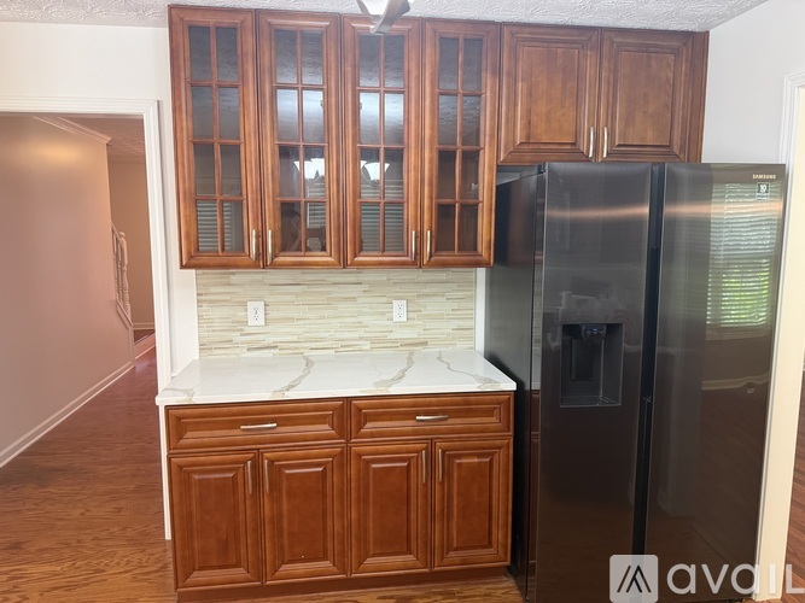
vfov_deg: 56.8
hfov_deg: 71.6
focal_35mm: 24
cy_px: 302
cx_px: 402
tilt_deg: -6.4
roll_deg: +0.6
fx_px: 558
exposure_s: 1/60
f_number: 1.78
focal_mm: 6.76
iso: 320
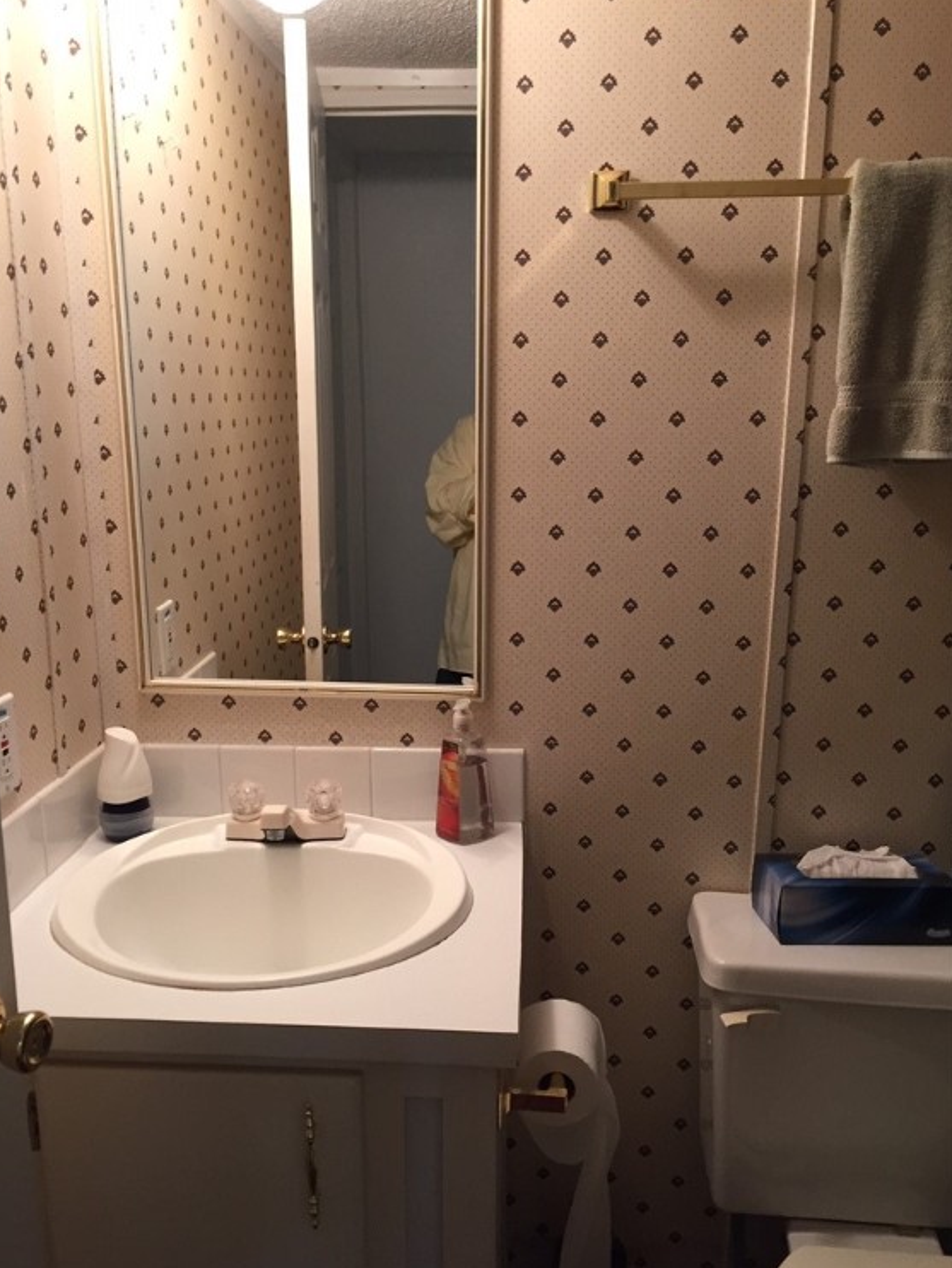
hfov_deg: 46.8
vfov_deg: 59.9
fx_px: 1099
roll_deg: +0.7
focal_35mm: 30
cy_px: 646
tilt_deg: -15.1
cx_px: 465
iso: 100
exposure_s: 1/30
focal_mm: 4.15
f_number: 2.2
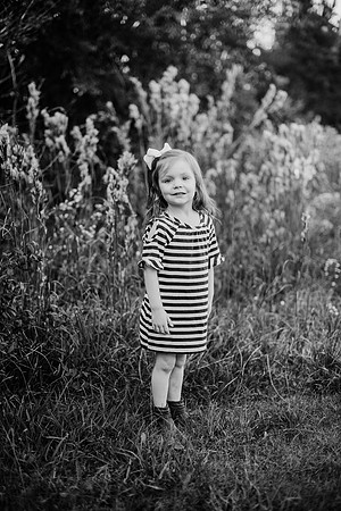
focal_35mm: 50
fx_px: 710
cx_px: 170
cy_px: 256
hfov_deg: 27.0
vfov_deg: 39.6
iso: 200
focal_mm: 50
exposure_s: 1/1000
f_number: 2
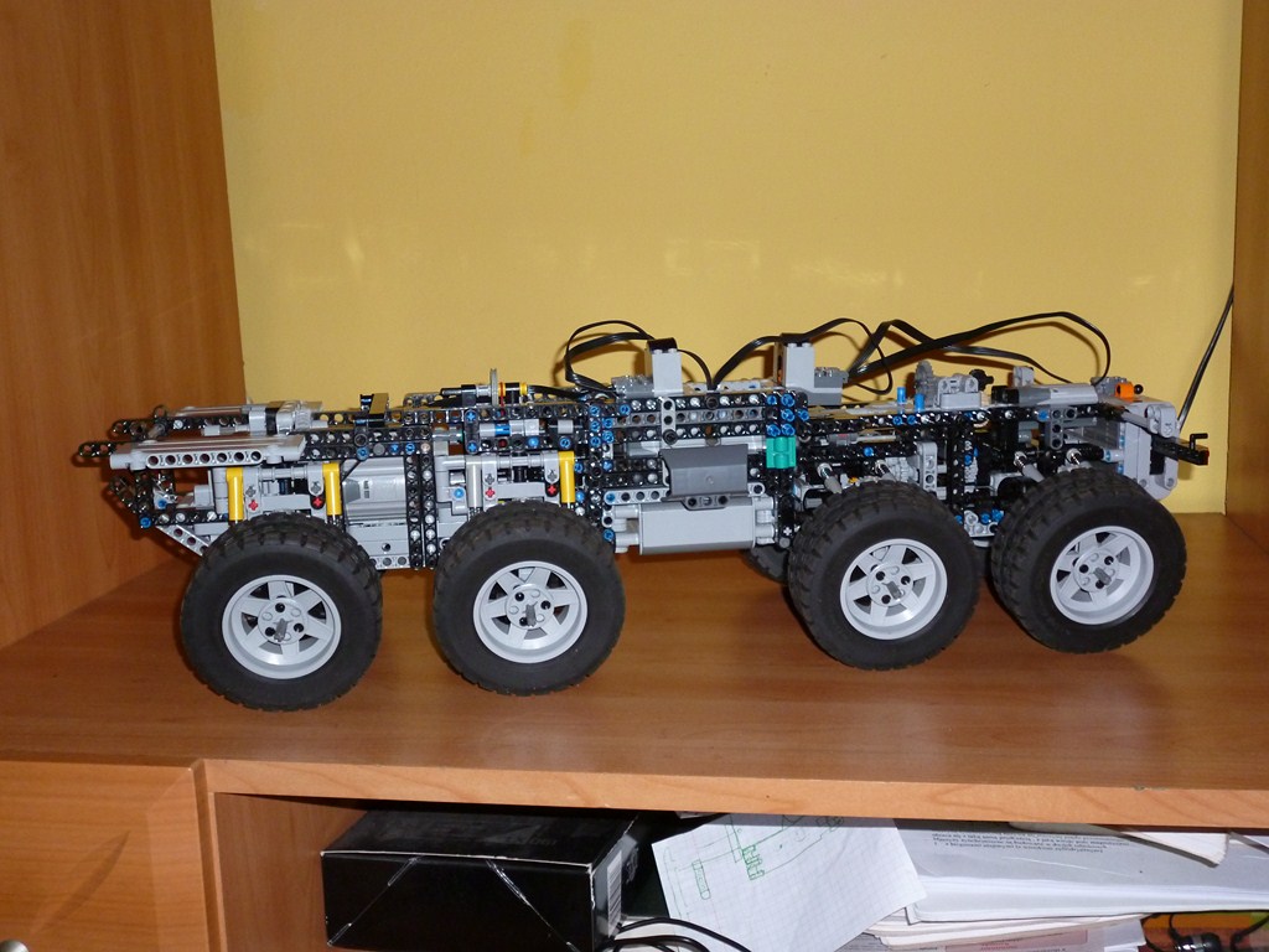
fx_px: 1503
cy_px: 476
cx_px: 634
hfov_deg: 45.8
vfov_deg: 35.1
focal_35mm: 41
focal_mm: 7.3
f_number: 3.7
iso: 250
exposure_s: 1/60
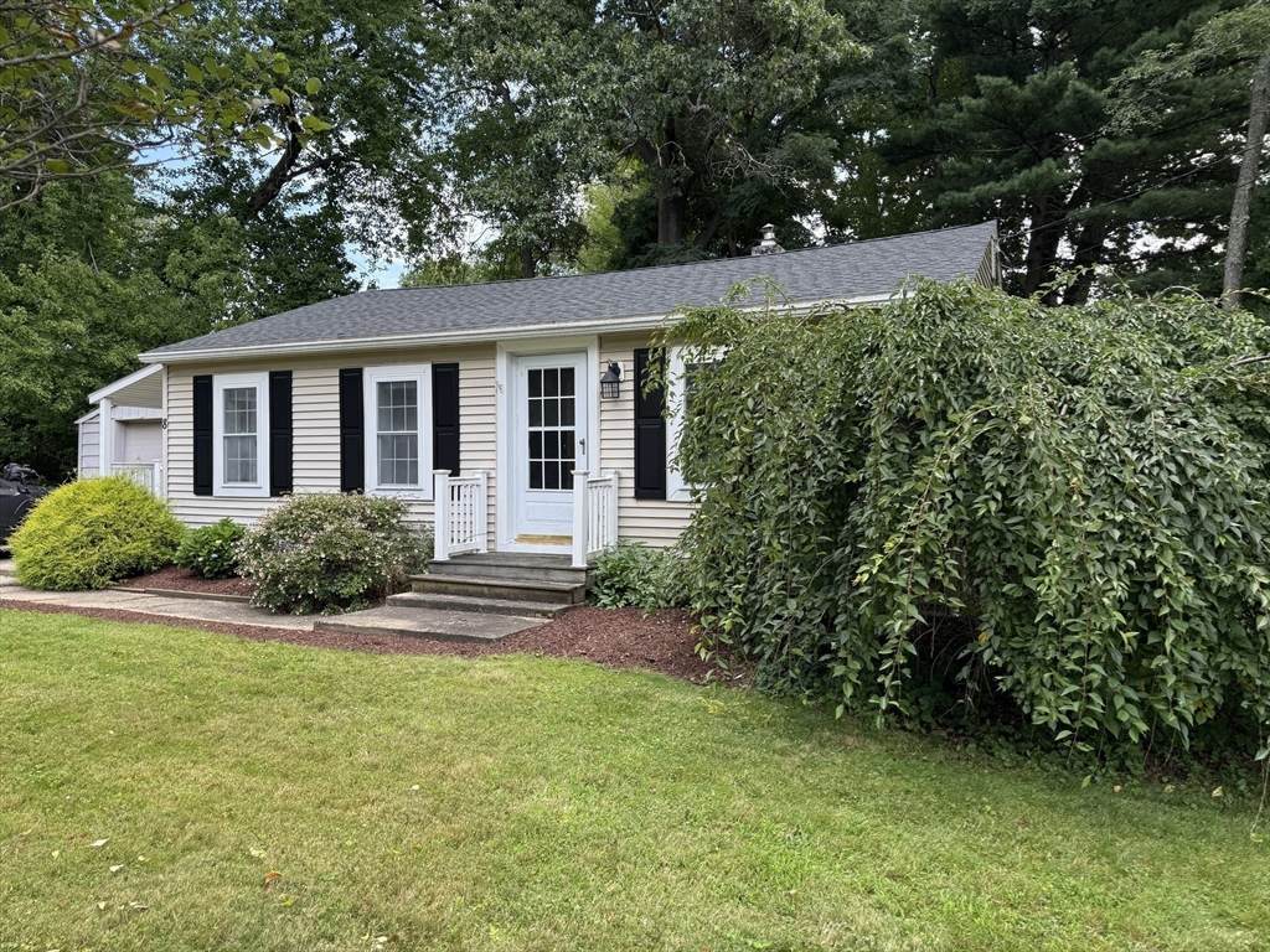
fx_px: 881
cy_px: 476
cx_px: 635
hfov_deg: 71.6
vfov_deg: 56.8
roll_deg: +0.8
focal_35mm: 24
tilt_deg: +0.9
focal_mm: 6.76
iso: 100
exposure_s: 1/497
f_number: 1.78
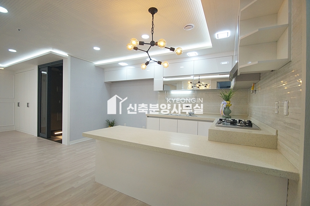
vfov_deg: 72.0
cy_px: 103
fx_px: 142
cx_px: 155
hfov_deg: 95.0
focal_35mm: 16
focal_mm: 11
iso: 800
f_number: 3.5
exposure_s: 1/320
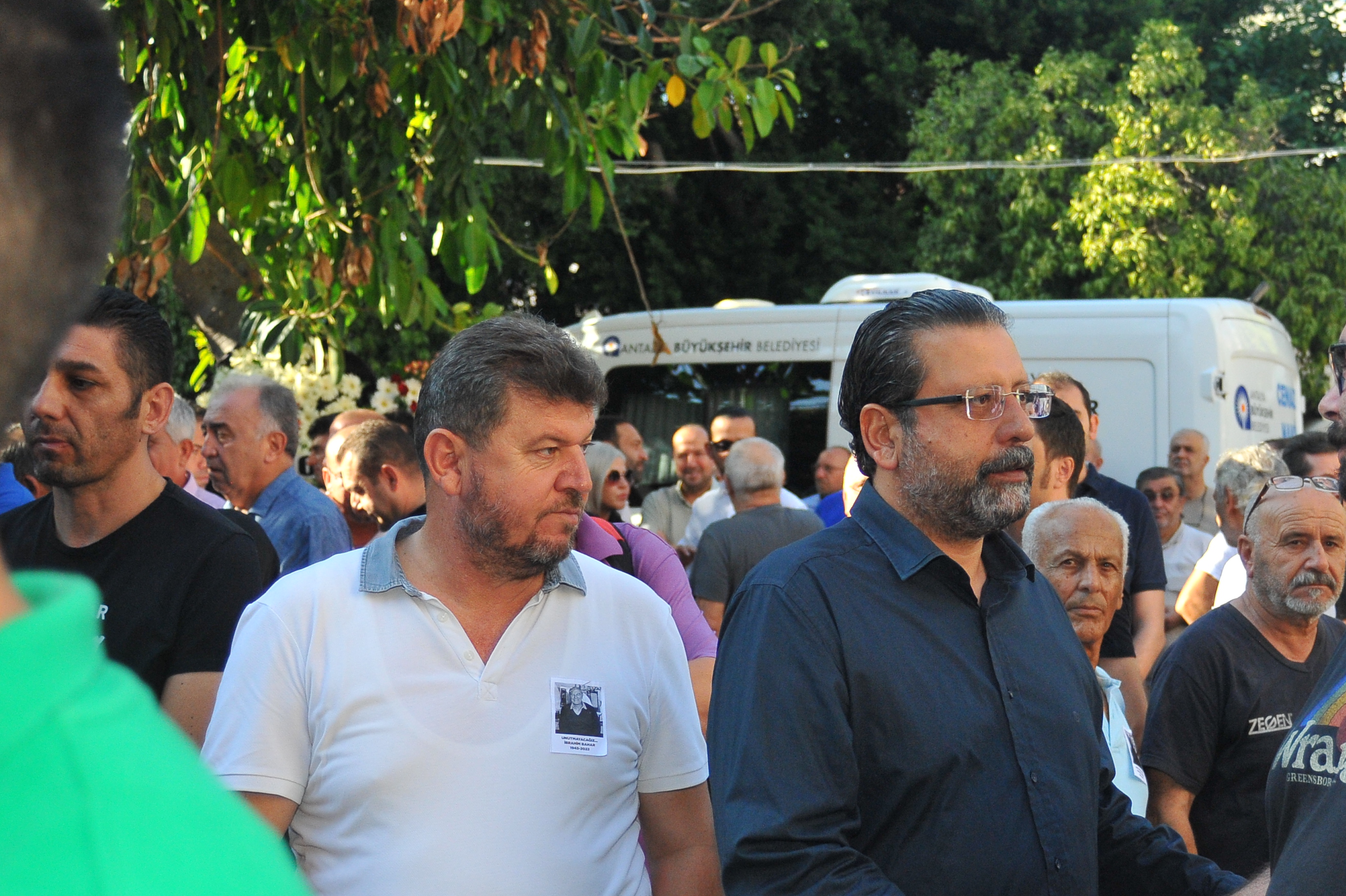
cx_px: 1003
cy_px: 516
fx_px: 2055
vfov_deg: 24.6
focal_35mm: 55
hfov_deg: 35.5
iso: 2000
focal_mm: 34
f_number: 5
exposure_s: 1/3200
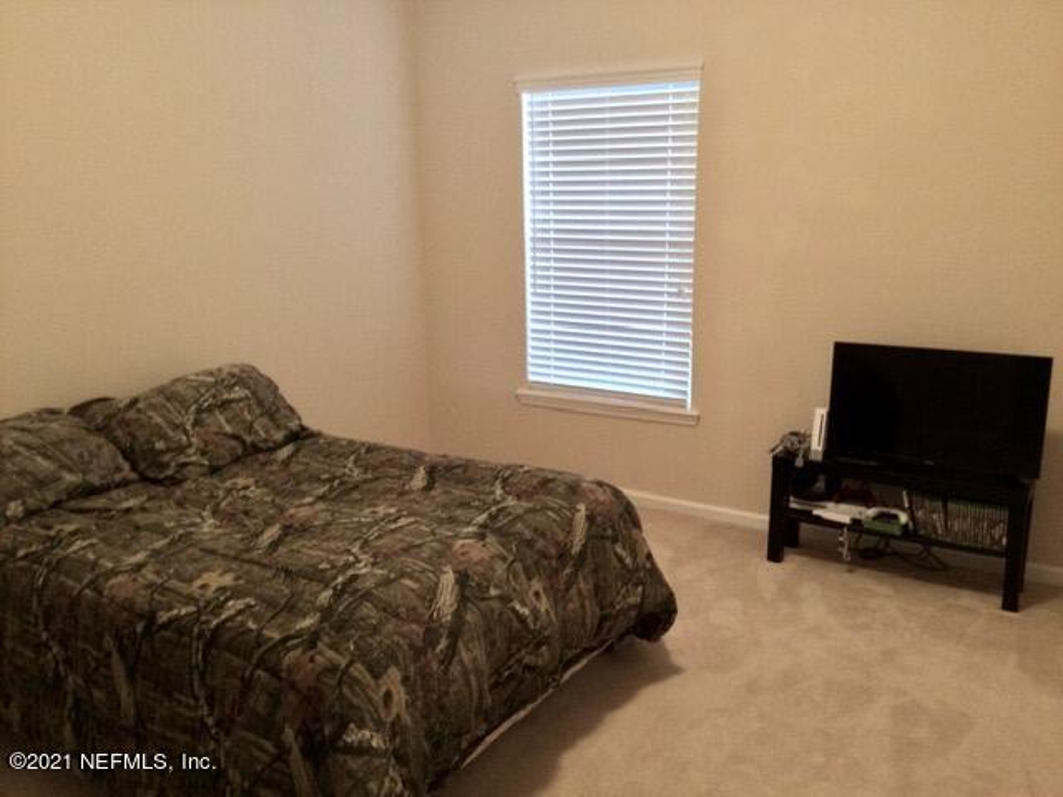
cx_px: 532
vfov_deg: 45.4
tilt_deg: -15.2
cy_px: 398
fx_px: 952
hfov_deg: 58.4
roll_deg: +0.5
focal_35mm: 31
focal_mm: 3.3
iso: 200
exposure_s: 1/15
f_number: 2.4
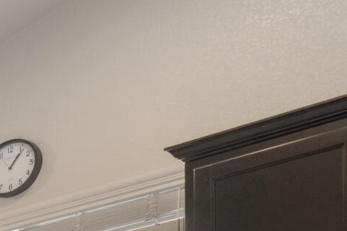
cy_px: 520
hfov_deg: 13.8
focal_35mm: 88
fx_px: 848
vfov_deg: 12.7
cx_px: -541
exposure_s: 1/3
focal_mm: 14
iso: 250
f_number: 9
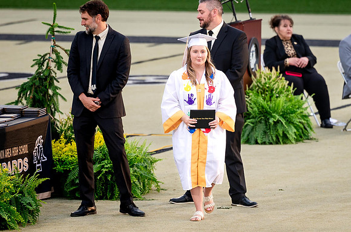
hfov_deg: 3.9
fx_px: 5159
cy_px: 101
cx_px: 238
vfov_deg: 2.6
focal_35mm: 531
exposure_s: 1/500
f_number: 2.8
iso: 400
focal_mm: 200
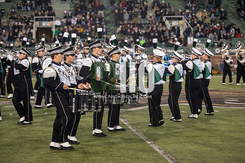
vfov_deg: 12.4
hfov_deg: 18.6
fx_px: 748
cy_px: 82
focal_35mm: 110
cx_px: 122
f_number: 2.8
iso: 1000
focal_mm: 110
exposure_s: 1/500
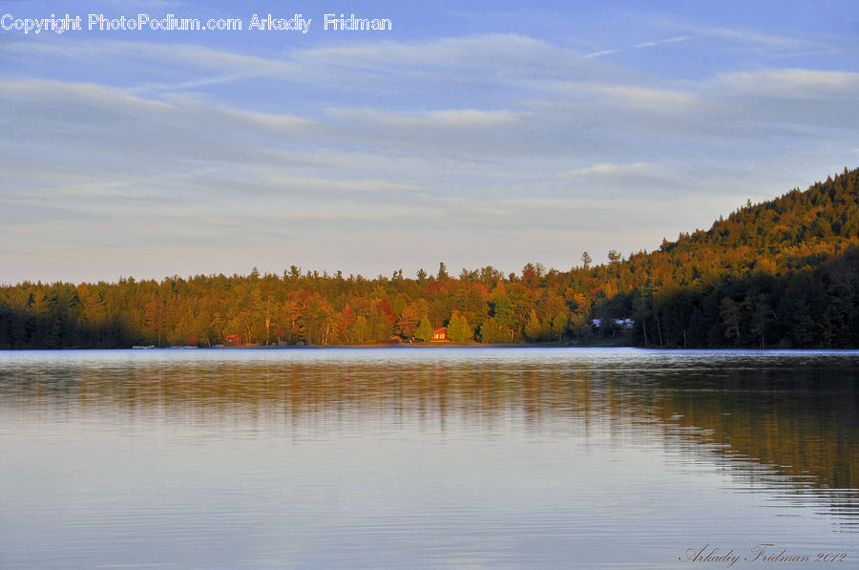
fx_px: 2216
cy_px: 285
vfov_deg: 14.7
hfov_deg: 21.9
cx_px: 430
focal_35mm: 93
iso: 200
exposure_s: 1/200
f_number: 6.3
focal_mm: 62
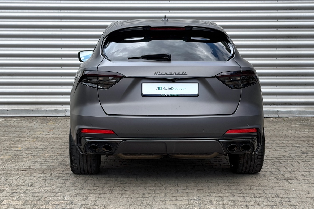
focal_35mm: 50
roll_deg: +0.5
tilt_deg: -3.7
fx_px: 436
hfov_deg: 39.6
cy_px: 95
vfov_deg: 27.0
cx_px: 157
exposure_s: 1/279
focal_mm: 6.76
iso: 64
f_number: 1.78
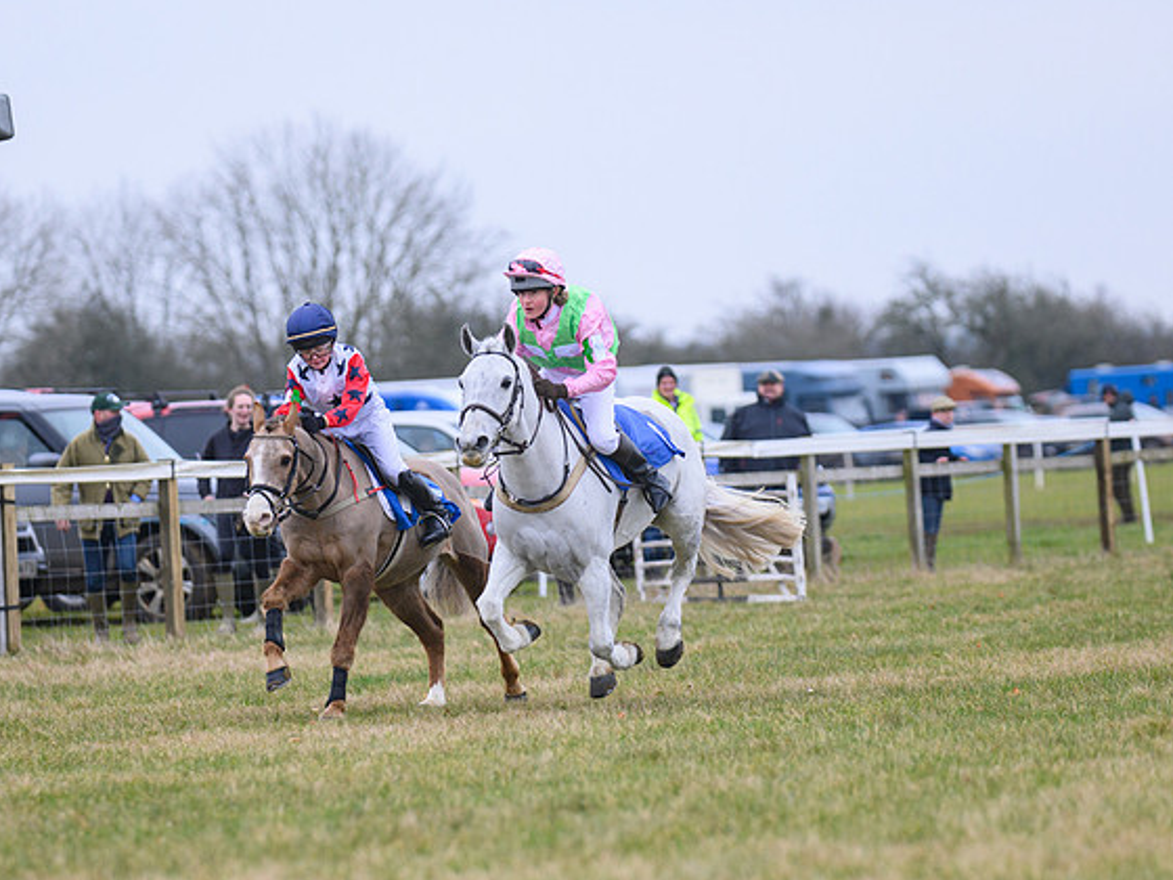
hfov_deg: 8.5
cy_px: 464
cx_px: 507
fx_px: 7862
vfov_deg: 6.4
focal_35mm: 232
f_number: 4
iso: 800
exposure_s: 1/800
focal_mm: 180
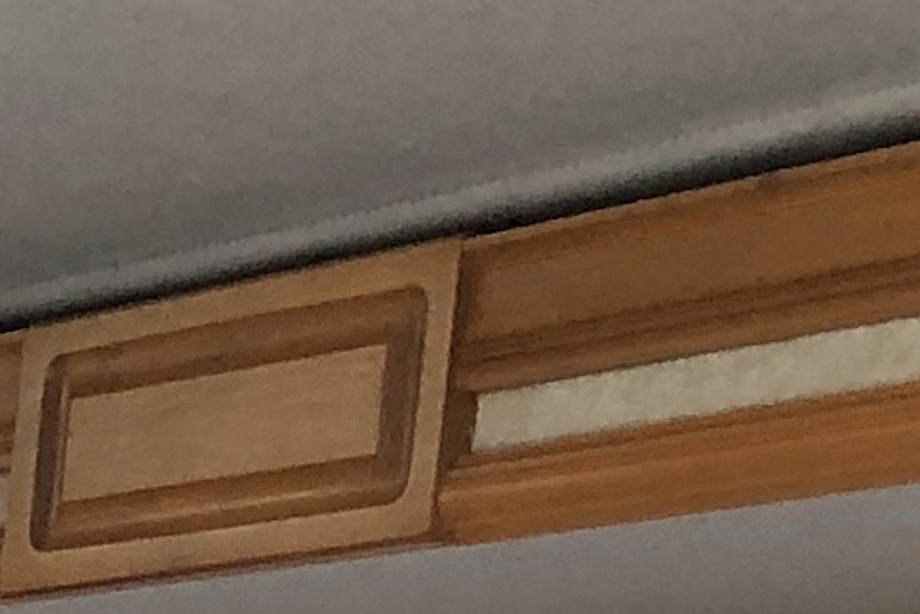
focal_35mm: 217
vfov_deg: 5.8
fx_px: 5547
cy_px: 1929
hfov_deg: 7.7
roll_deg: -1.6
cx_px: -2255
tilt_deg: -7.7
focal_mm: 3.99
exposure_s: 1/40
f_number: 1.8
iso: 25
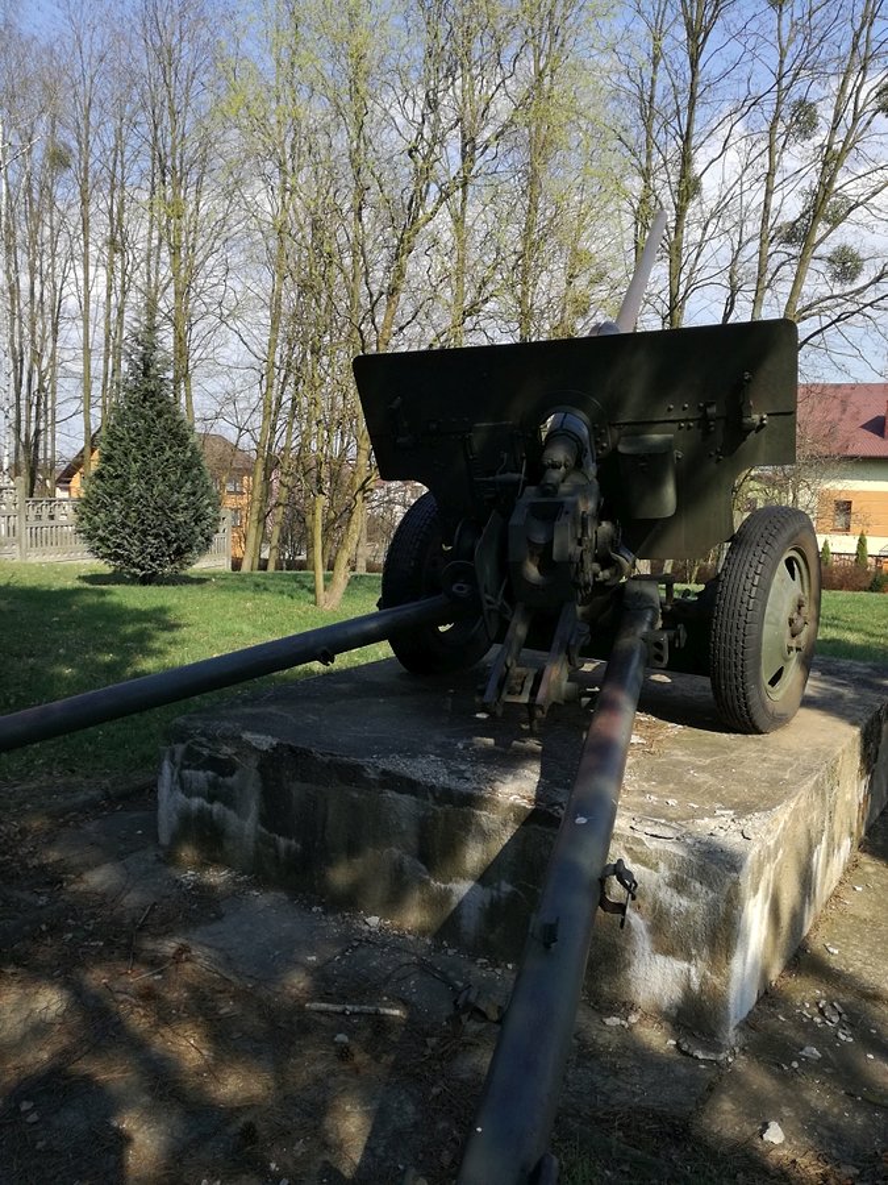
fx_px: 924
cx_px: 444
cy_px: 592
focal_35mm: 27
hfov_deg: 51.4
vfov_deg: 65.3
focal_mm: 3.79
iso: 50
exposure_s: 1/822
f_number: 2
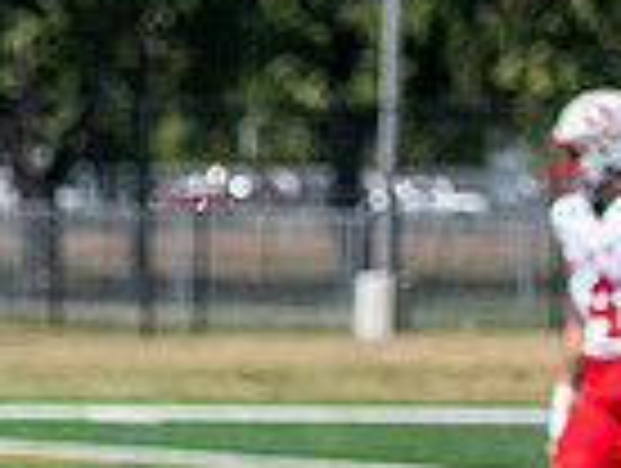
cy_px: 692
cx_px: -428
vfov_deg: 2.6
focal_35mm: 565
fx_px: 10154
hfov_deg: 3.5
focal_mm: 86
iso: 160
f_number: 2.8
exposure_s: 1/4000
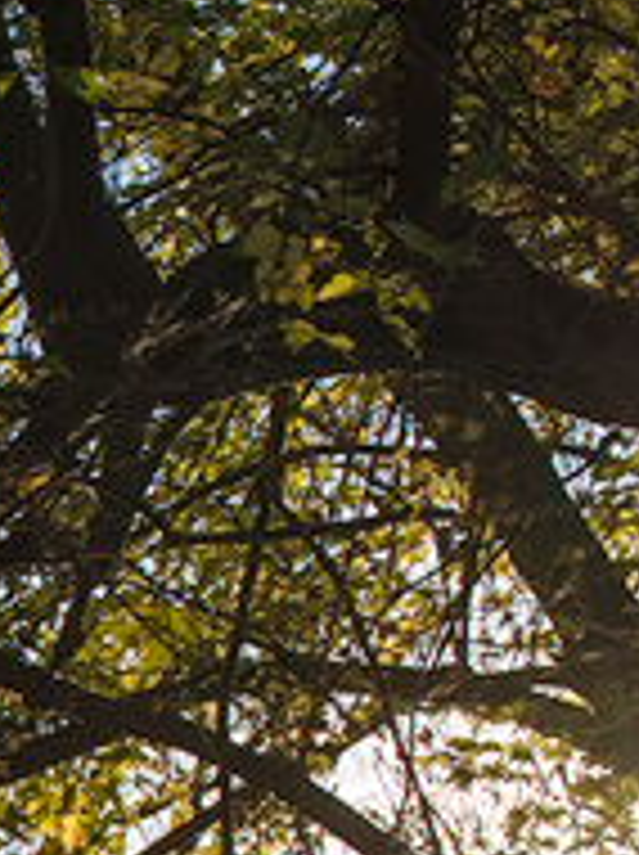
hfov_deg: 6.1
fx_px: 5254
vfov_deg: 8.8
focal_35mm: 213
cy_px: 1658
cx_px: -1683
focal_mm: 35
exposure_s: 1/1250
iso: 64
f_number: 4.5
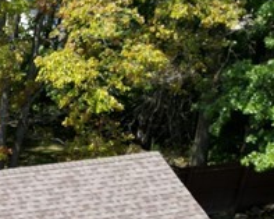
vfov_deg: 11.6
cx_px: -277
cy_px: 411
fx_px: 988
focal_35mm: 122
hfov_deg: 13.5
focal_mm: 6.72
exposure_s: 1/2000
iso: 120
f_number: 1.7
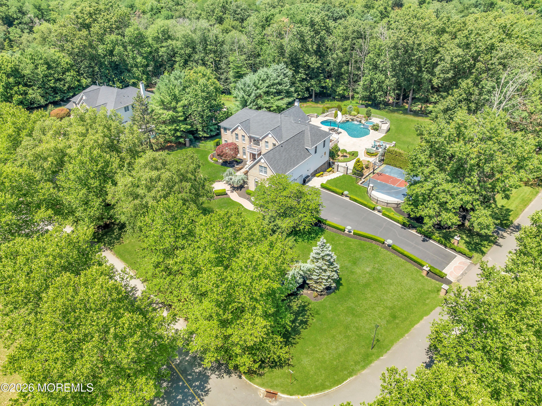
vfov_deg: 56.8
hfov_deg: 71.6
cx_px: 271
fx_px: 376
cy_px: 203
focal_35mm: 24
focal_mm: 12.29
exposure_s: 1/640
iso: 100
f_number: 2.8
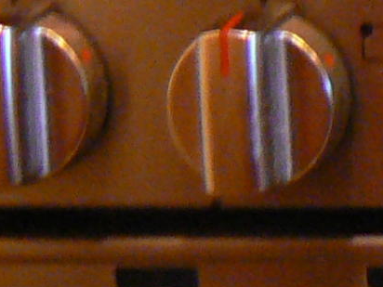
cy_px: -530
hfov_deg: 6.9
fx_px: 2899
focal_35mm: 262
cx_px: 1109
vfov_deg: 5.4
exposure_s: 1/8
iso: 200
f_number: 2.8
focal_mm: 6
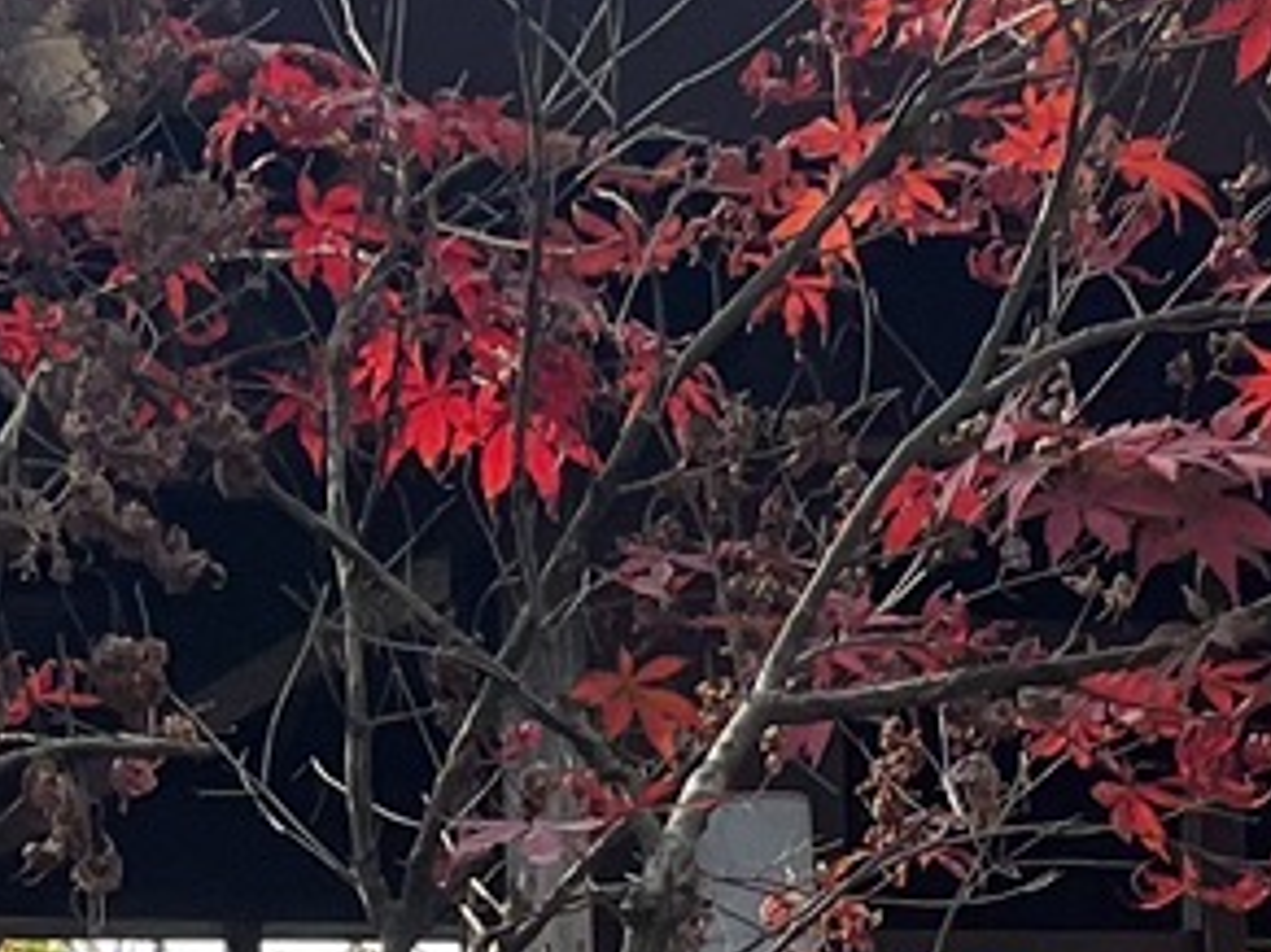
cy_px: 1349
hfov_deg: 11.0
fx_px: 6570
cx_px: 507
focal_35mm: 179
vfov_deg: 8.1
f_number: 1.6
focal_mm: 4.2
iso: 32
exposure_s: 1/1195
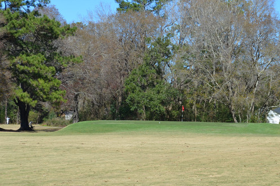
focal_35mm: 107
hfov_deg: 19.2
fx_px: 828
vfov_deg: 12.8
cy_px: 111
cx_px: 167
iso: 125
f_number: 8
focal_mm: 55
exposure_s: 1/250
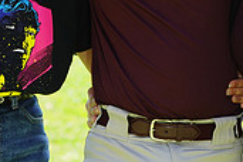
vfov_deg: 2.0
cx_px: 68
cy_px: -80
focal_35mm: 678
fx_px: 4576
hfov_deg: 3.0
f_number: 8
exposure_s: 1/160
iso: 200
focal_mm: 200
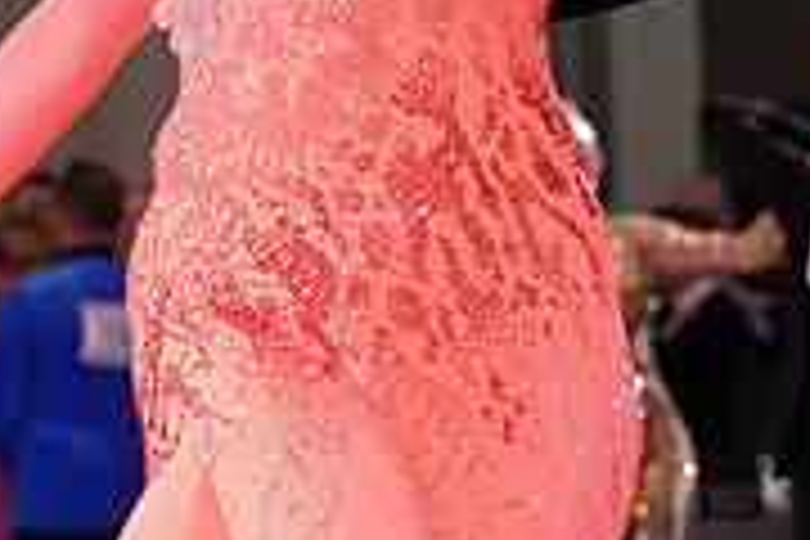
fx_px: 7604
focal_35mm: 338
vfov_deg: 4.0
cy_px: -223
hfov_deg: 6.1
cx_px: 729
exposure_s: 1/160
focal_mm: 105
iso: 1600
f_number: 5.6
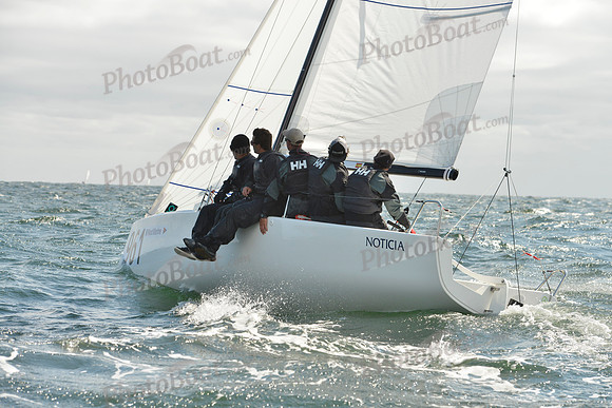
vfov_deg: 13.7
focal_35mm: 100
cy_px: 204
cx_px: 306
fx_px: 1700
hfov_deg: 20.4
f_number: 6.3
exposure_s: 1/1600
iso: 400
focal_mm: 100
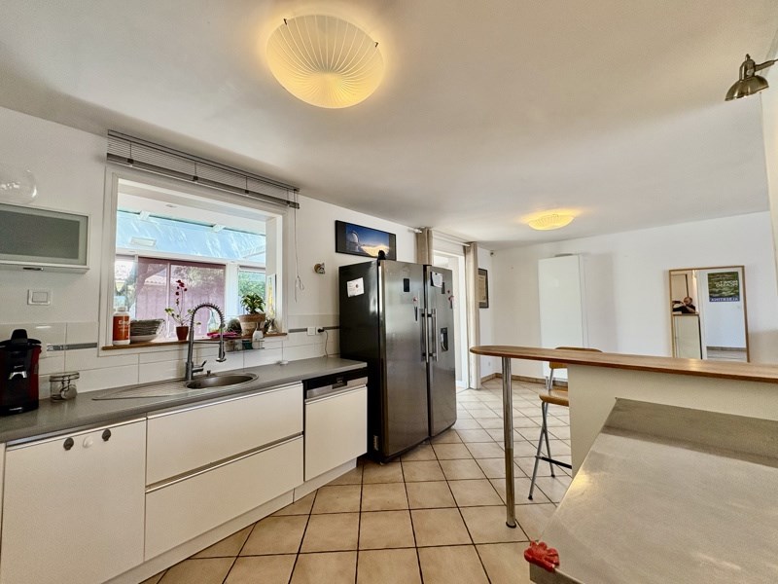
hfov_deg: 102.1
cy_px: 292
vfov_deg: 85.7
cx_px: 389
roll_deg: +1.6
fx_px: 315
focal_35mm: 14
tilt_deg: +2.3
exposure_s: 1/100
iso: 200
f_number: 2.2
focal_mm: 2.22
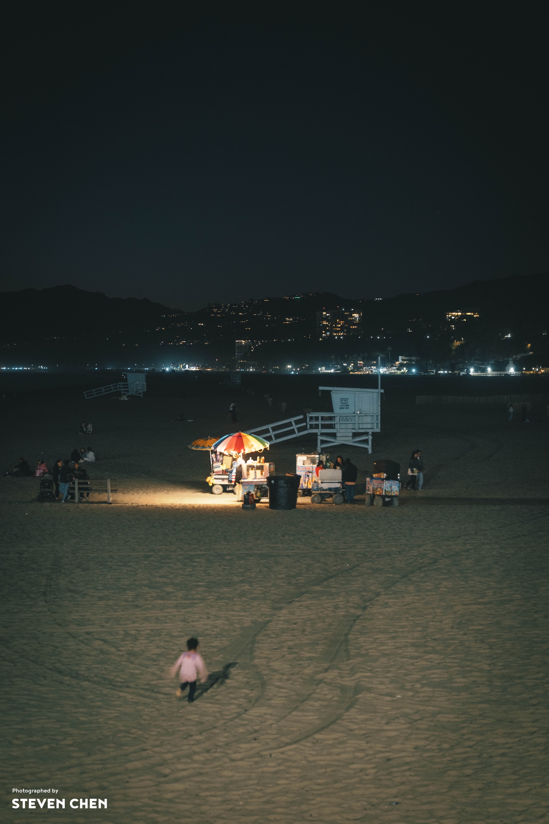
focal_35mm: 70
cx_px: 274
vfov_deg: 28.8
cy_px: 412
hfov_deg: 19.5
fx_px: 1601
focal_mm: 70
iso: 400
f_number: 2.5
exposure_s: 1/15
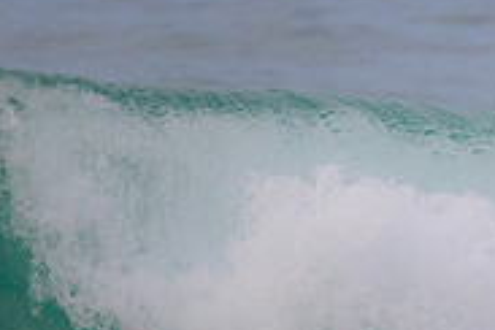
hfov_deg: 0.9
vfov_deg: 0.6
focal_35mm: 2291
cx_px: 767
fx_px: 31499
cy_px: 388
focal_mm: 660
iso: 1100
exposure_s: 1/2000
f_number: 11
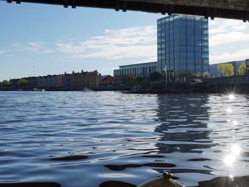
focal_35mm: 44
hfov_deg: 41.4
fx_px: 317
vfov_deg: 32.7
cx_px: 193
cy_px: 69
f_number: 9
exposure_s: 1/400
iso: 100
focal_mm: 16
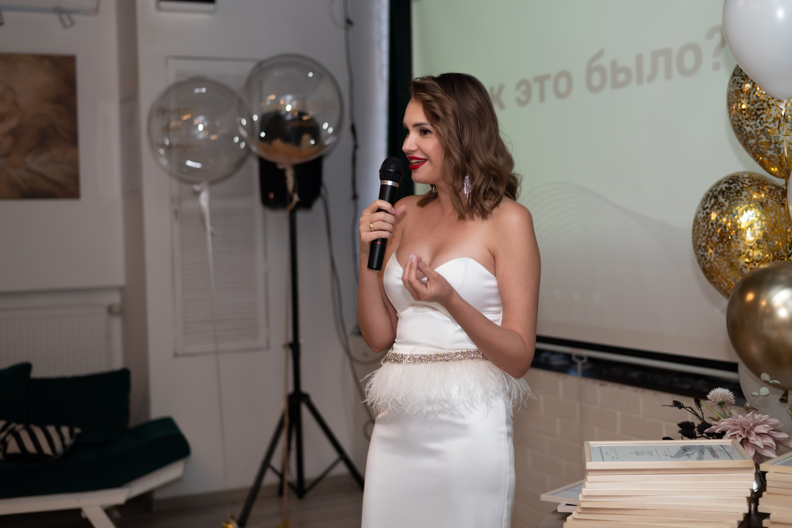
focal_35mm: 53
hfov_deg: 37.5
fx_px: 1166
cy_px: 251
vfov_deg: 25.5
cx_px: 403
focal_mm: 50
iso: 200
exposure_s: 1/200
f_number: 2.5
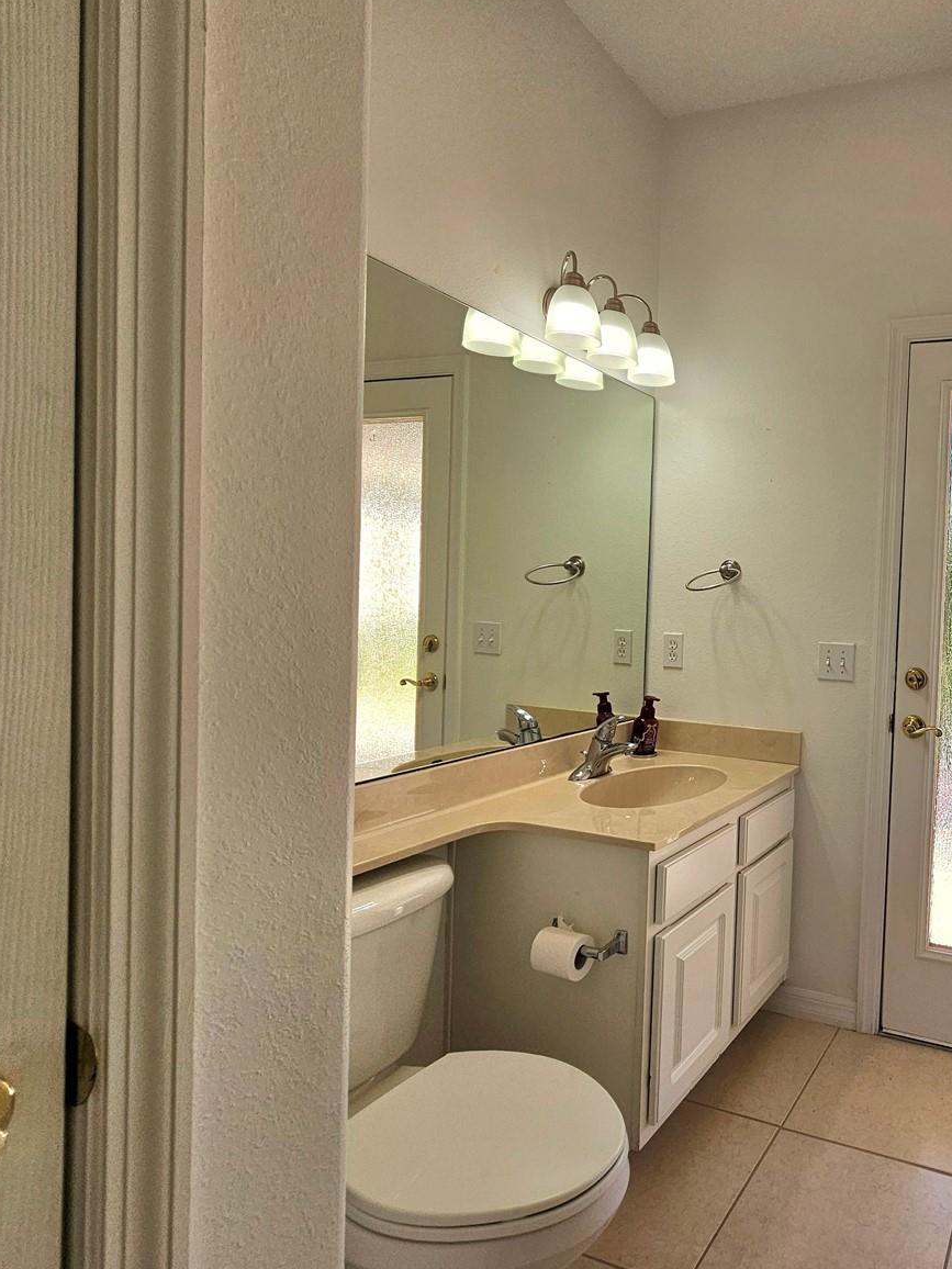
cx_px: 855
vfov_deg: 87.8
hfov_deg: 60.7
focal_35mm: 18
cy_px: 628
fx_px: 660
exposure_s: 1/244
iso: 50
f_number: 2.2
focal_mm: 2.2
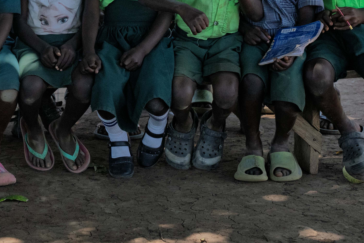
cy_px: -55
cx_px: -2
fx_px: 1520
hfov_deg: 13.5
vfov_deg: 9.0
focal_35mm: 150
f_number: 4
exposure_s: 1/2000
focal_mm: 53.1
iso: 3200
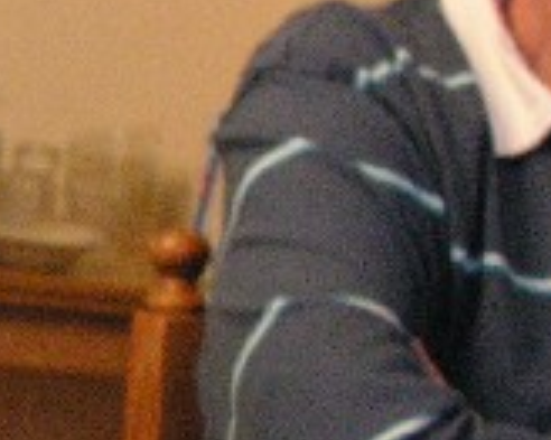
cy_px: 238
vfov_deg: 9.2
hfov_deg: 11.1
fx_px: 2722
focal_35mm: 167
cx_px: -259
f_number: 2.8
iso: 400
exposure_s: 1/16.1
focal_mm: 8.9
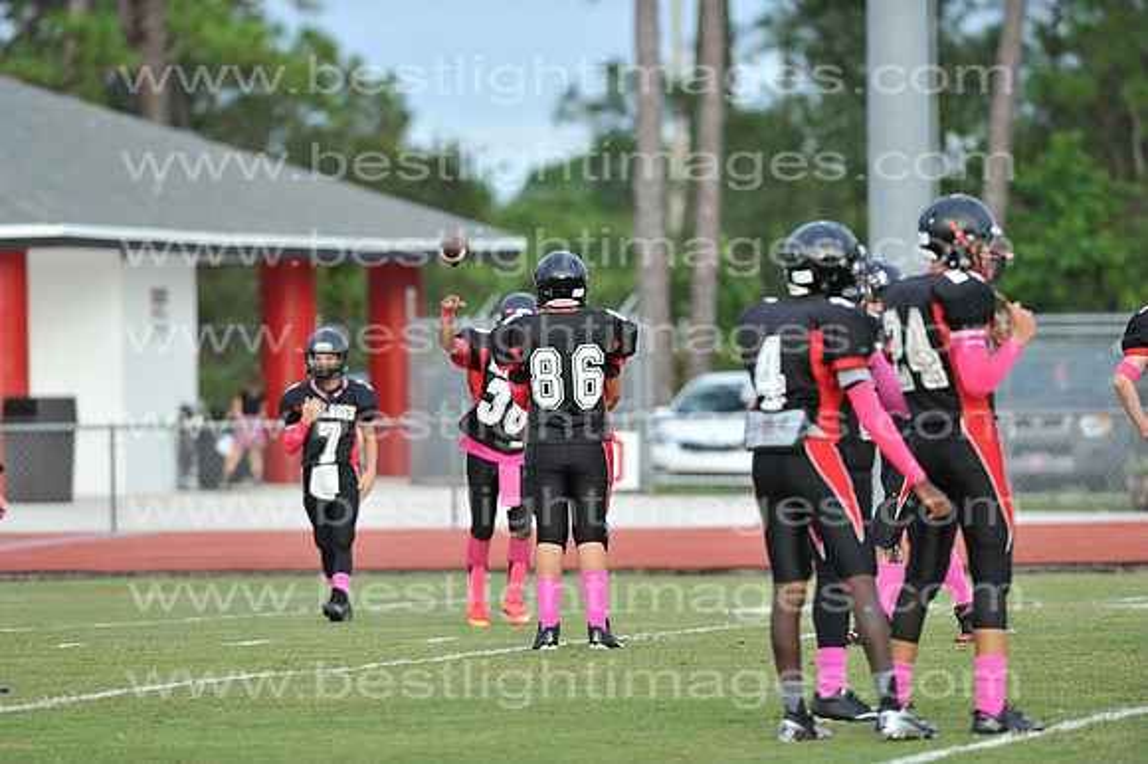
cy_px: 382
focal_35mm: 300
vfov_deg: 4.6
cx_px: 574
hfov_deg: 6.9
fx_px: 9561
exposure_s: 1/1600
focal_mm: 300
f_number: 4
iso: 1000
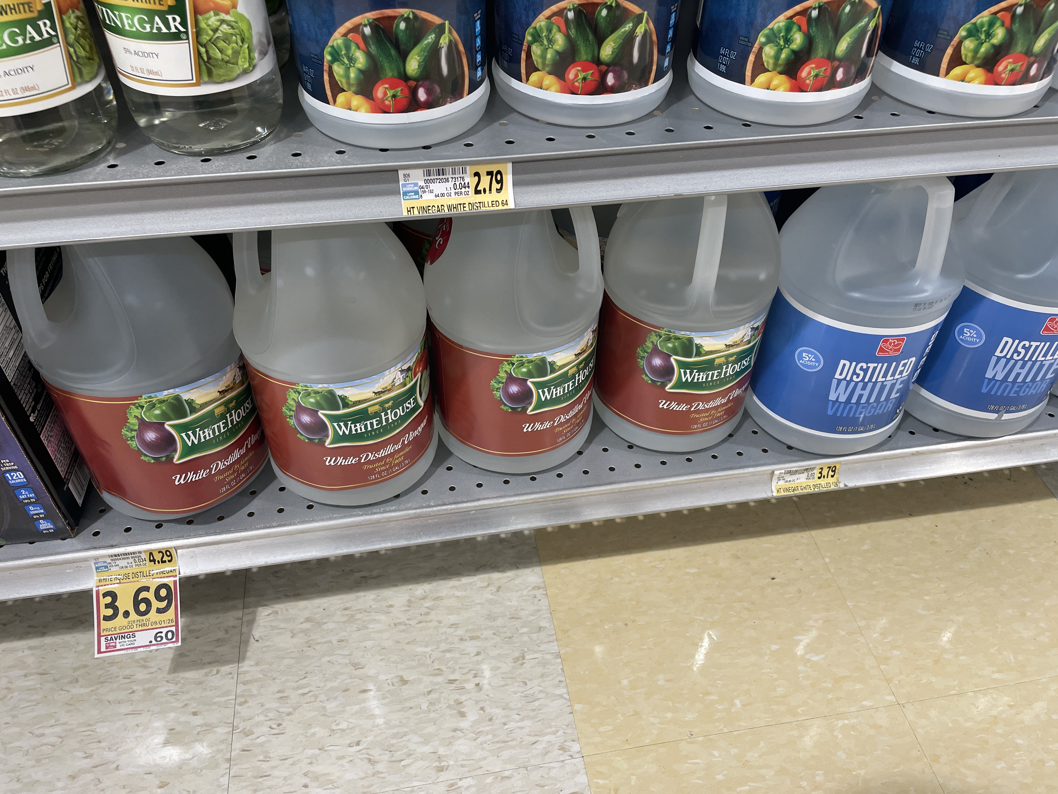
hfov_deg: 67.3
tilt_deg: -45.2
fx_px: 795
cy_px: 397
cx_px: 529
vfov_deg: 53.1
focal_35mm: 26
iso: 100
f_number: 1.6
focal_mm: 4.2
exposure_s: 1/120
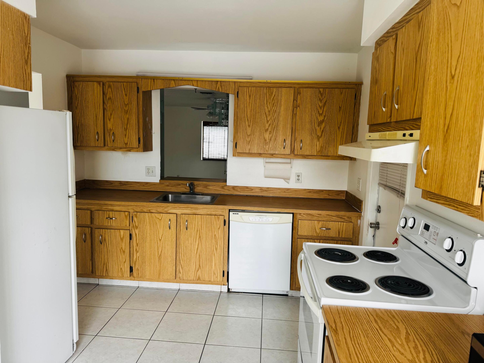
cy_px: 182
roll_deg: -2.0
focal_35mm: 24
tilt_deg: -7.0
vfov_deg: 56.8
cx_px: 242
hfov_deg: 71.6
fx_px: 336
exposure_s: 1/121
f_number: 1.78
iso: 64
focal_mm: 6.76
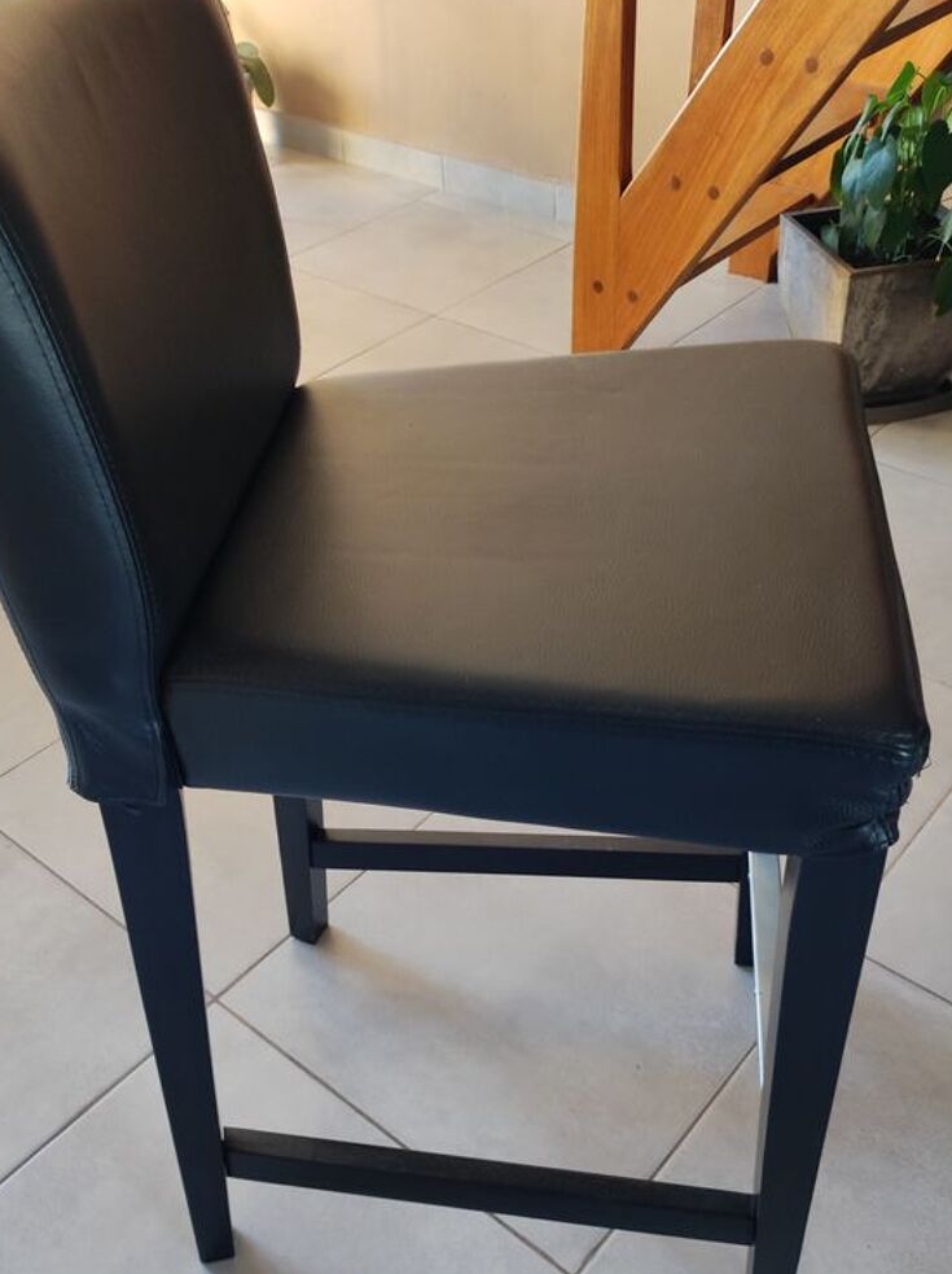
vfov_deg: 53.9
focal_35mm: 34
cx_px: 492
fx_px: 1249
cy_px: 706
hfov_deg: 41.7
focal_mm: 4.7
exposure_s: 1/33
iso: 446
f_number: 1.79
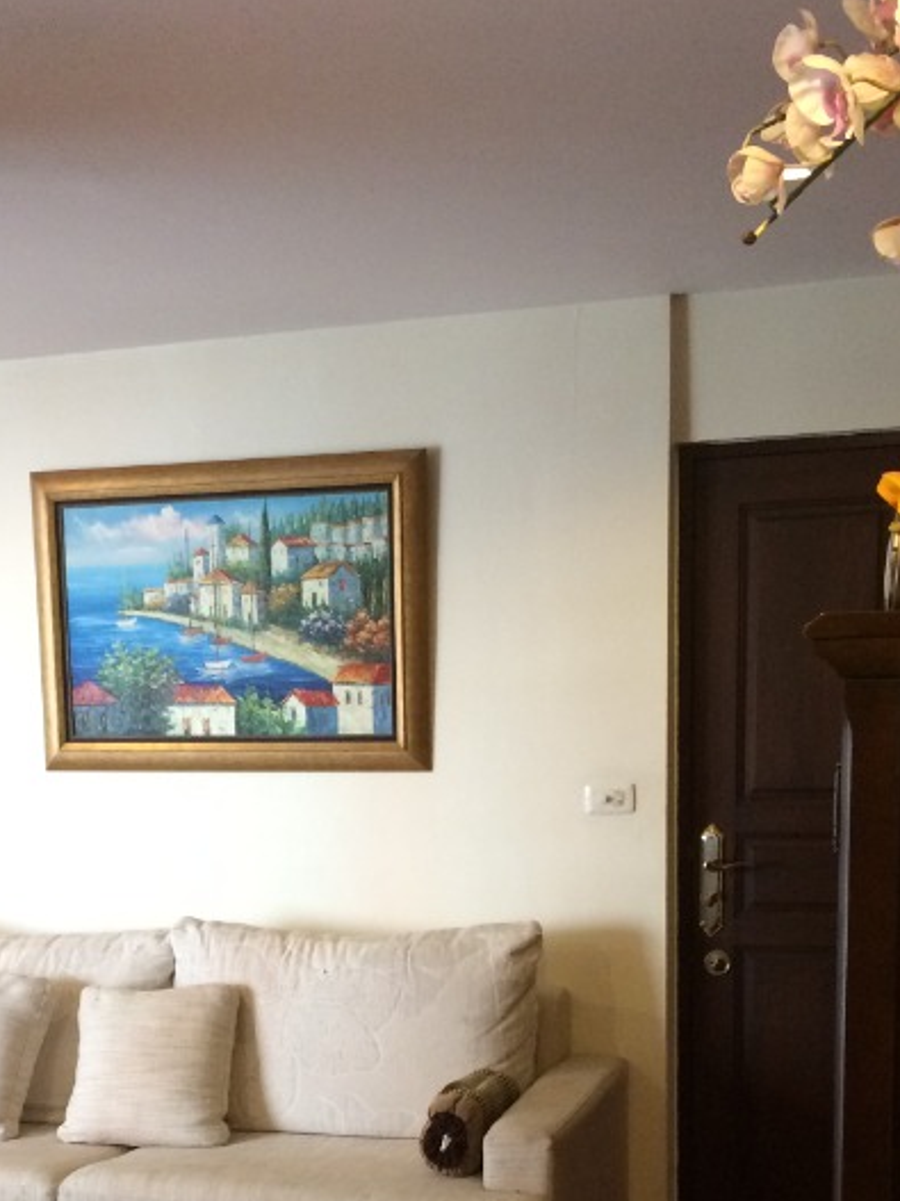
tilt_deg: -7.9
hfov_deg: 26.3
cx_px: 262
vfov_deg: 34.0
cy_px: 939
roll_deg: +3.1
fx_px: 1907
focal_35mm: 55
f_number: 2.2
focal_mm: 4.15
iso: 200
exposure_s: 1/33
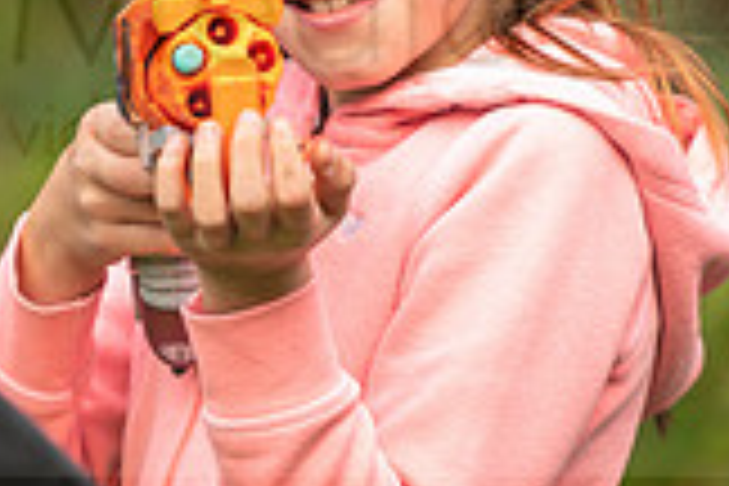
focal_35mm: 750
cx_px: -237
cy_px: 49
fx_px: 15186
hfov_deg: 2.7
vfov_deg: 1.8
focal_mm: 200
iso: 100
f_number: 2.8
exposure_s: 1/500
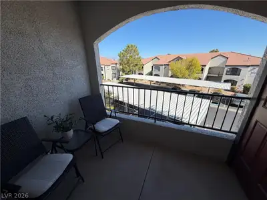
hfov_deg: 102.1
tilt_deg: -20.0
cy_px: 100
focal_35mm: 14
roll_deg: +0.8
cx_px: 134
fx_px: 108
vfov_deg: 85.7
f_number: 2.2
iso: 32
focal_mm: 2.22
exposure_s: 1/770
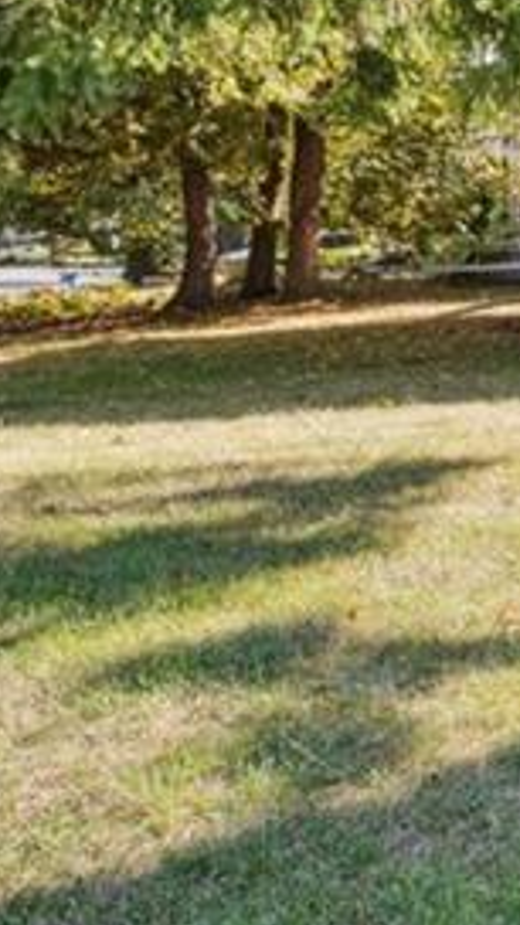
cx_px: 1390
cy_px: 19
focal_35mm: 71
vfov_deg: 28.1
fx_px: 1740
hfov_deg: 12.1
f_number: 18
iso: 640
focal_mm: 18
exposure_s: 1/100
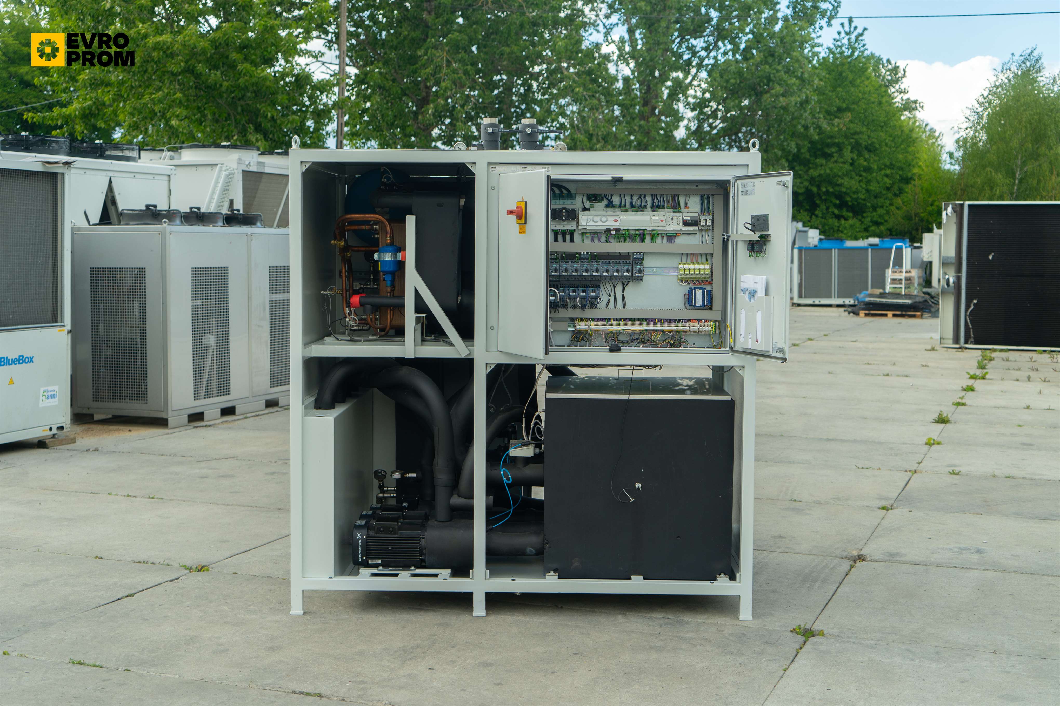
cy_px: 353
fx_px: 1295
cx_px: 530
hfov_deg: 44.5
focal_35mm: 44
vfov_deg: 30.5
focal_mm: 44
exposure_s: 1/125
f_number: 4
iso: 100
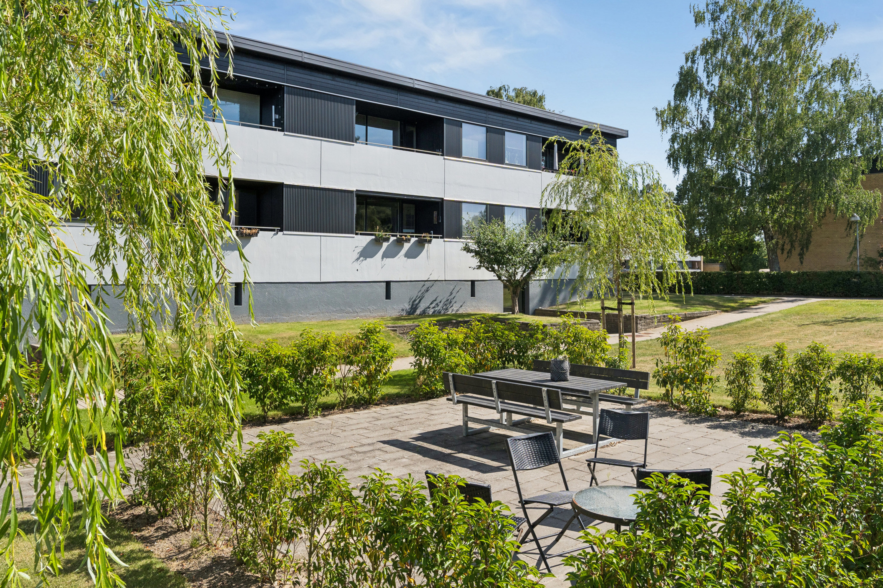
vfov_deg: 47.9
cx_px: 442
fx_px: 662
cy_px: 294
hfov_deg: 67.4
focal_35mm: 27
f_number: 7.1
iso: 400
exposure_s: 1/1250
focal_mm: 18
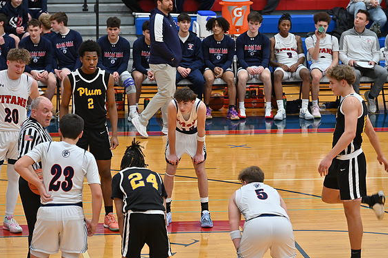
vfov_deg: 6.6
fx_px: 2230
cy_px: 127
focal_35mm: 207
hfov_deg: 9.9
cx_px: 188
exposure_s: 1/200
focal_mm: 200
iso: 4000
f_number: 9
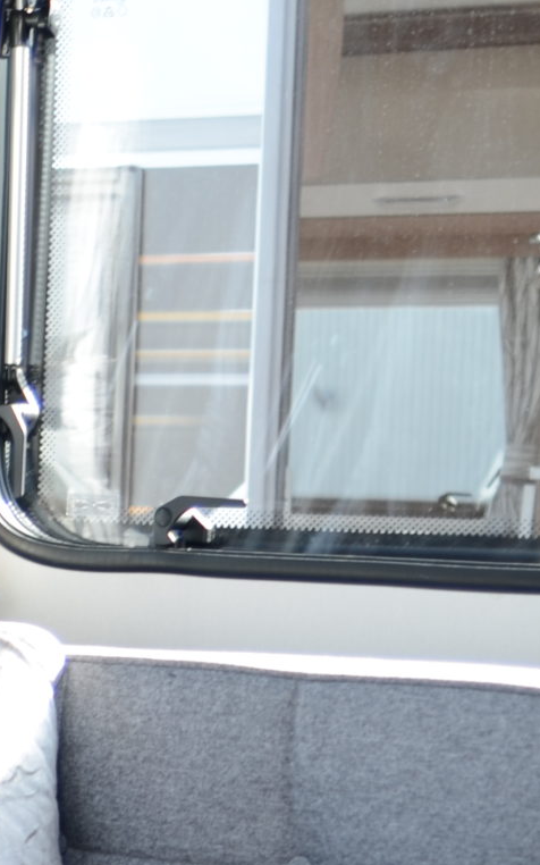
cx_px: -651
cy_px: 843
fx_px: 2897
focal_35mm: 123
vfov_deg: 16.6
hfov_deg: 9.7
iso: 100
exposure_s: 1/30
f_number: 2.8
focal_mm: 24
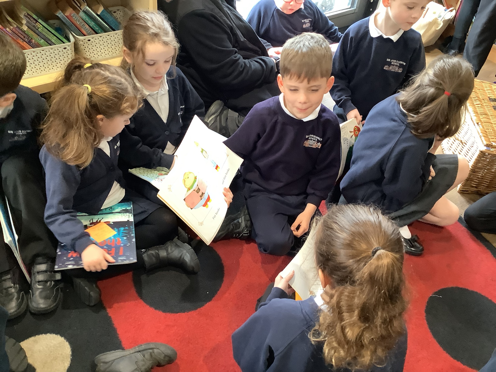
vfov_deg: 45.4
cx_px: 248
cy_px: 186
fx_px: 444
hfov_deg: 58.4
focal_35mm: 31
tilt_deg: -45.4
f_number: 2.4
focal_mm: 3.3
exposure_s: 1/50
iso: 250
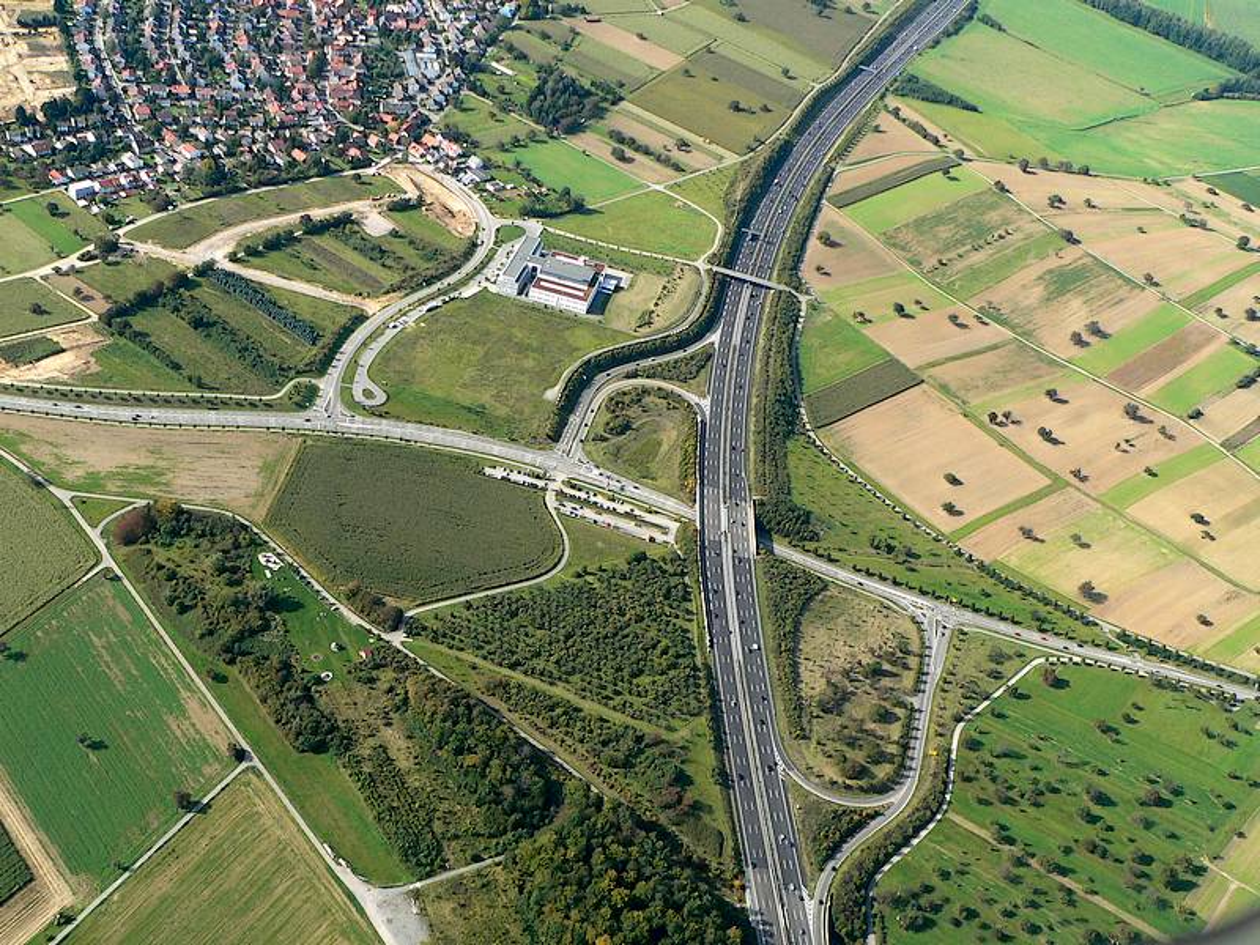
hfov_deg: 42.9
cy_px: 472
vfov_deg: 32.9
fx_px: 1602
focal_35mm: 44
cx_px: 630
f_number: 4
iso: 100
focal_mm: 7.3
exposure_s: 1/500
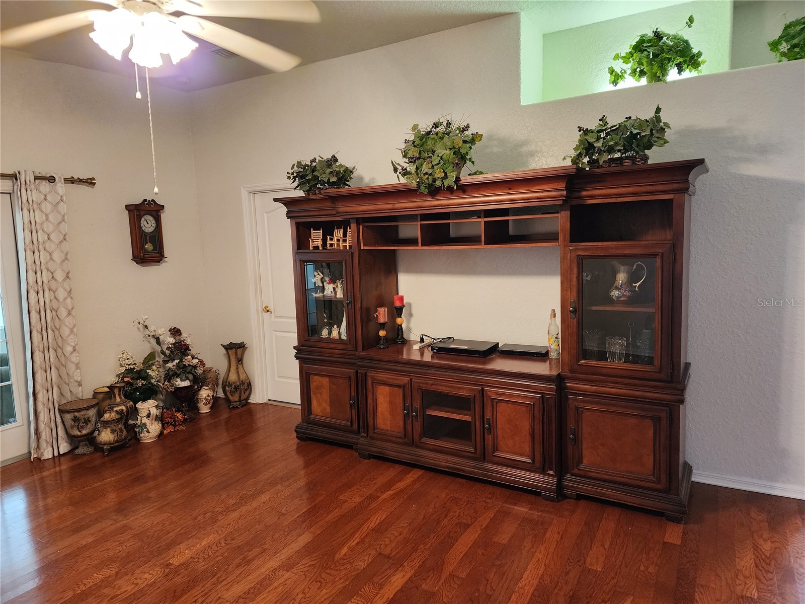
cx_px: 402
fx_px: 535
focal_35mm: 23
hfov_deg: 73.9
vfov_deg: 58.9
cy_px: 302
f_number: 1.8
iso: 640
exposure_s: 1/60
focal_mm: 6.4
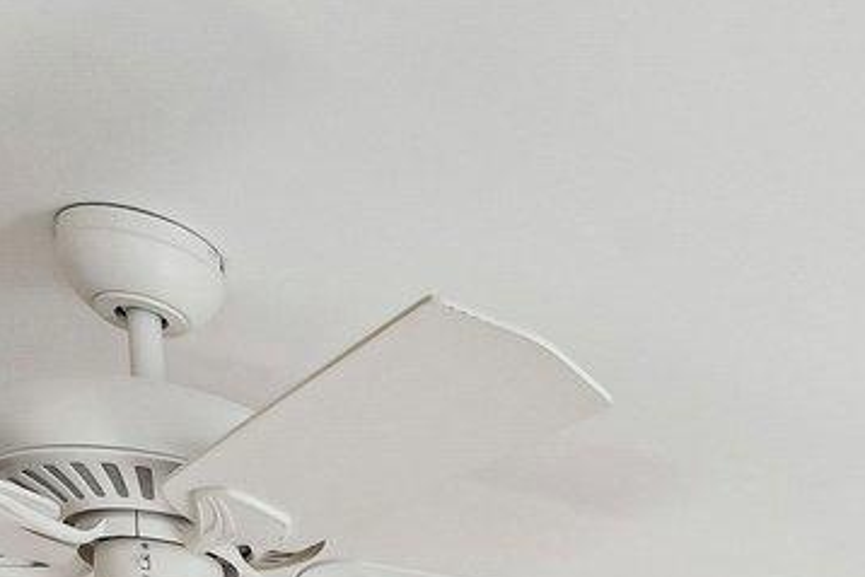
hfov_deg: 20.6
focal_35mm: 80
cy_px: 1372
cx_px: 1387
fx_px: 1923
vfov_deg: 13.0
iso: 250
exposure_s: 1/15
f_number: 8
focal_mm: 14
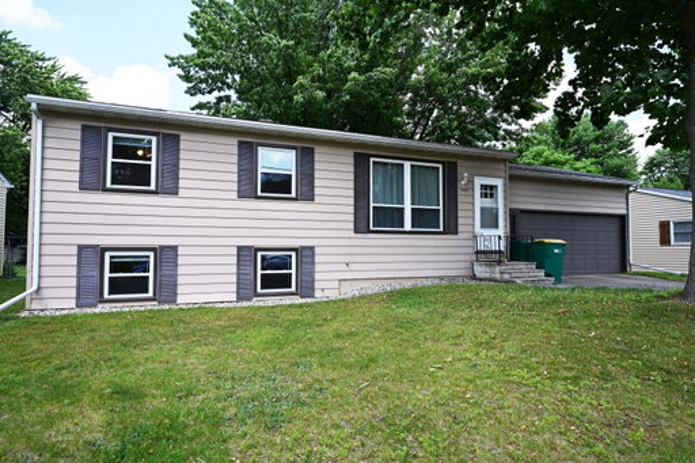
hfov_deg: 84.0
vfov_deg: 61.9
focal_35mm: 20
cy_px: 232
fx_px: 386
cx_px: 348
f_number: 5.6
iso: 100
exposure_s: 1/125
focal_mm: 20
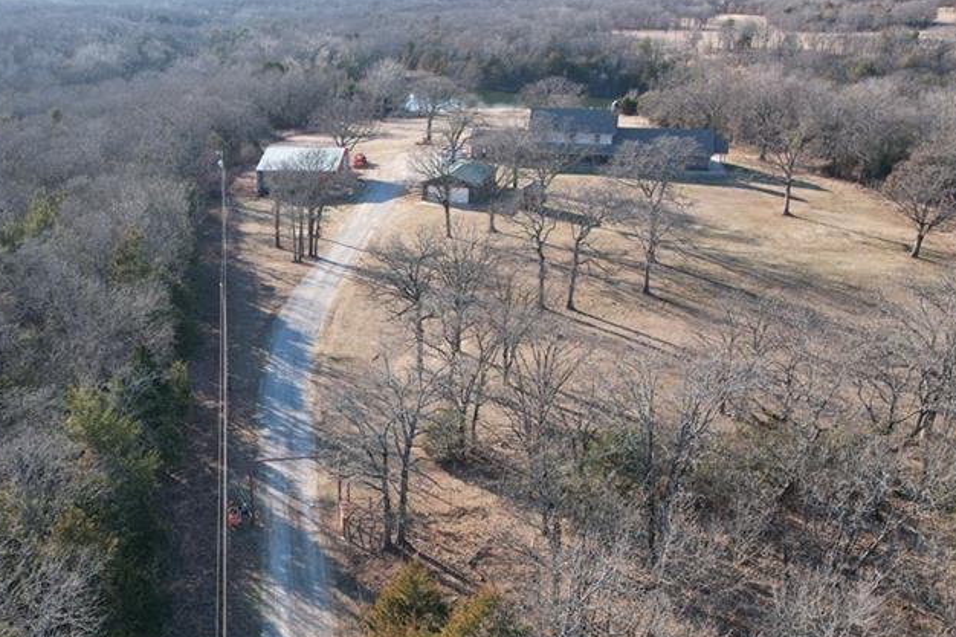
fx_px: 956
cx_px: 319
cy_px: 393
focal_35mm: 36
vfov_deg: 36.7
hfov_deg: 52.1
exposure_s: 1/640
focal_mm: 8.38
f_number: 2.8
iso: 200
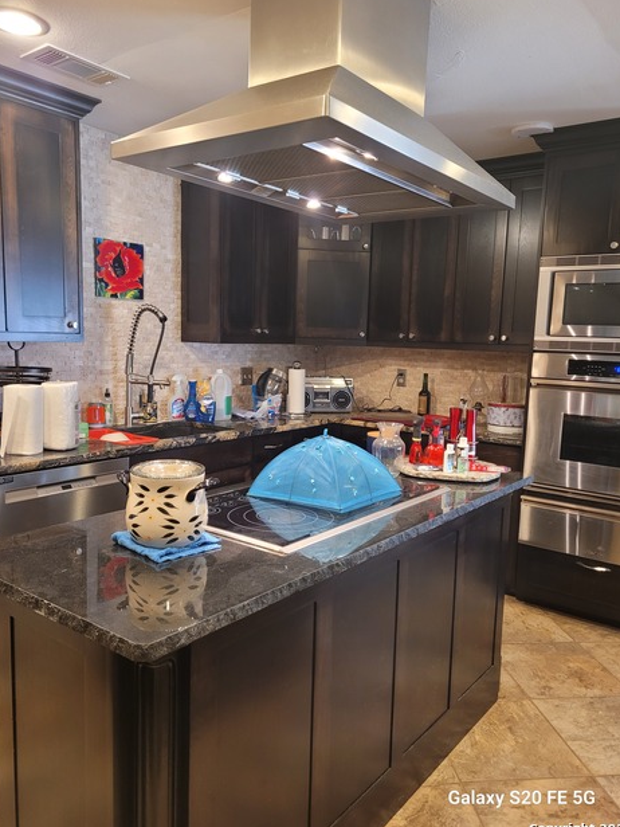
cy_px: 423
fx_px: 645
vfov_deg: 65.3
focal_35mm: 27
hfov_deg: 51.4
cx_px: 314
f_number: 1.8
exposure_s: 1/40
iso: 320
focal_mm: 5.4
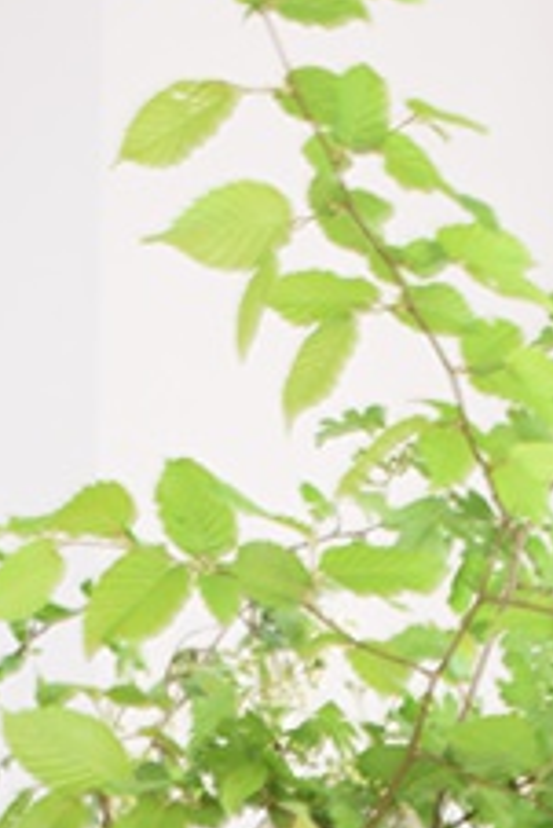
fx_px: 4118
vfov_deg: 10.8
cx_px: 59
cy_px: 1493
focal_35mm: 179
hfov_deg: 7.7
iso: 125
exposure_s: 1/4
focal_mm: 24
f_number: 4.5
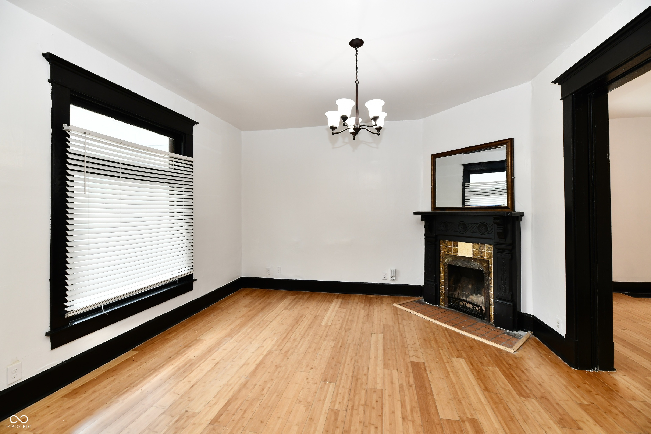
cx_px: 326
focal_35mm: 14
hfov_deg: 104.3
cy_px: 217
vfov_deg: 81.2
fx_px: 253
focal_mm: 14
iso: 640
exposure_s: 1/60
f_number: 6.3
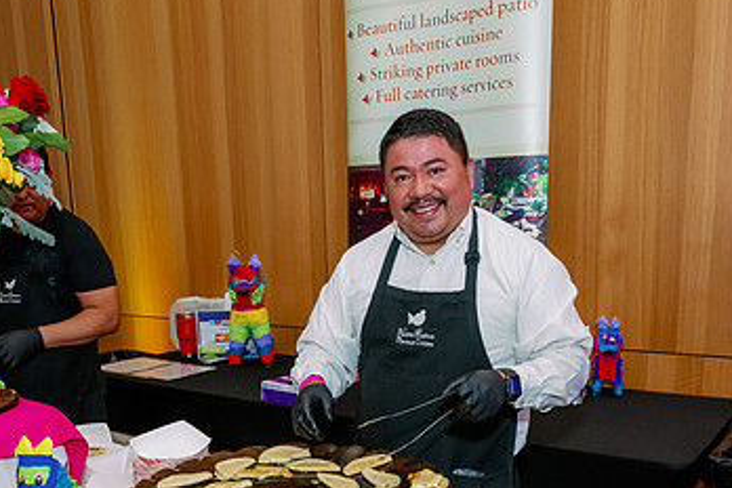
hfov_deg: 48.4
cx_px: 334
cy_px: 392
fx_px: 813
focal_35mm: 40
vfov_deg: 32.5
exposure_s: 1/200
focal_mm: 24
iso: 1250
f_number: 8
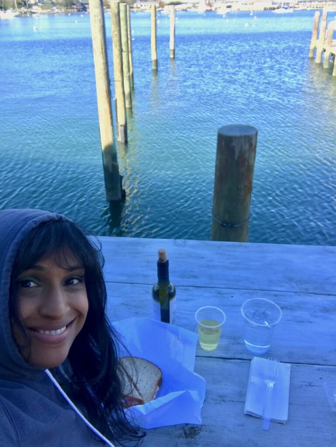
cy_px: 224
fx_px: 414
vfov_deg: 56.8
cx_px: 168
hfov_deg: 44.2
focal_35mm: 32
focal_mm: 2.87
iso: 25
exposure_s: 1/129
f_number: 2.2
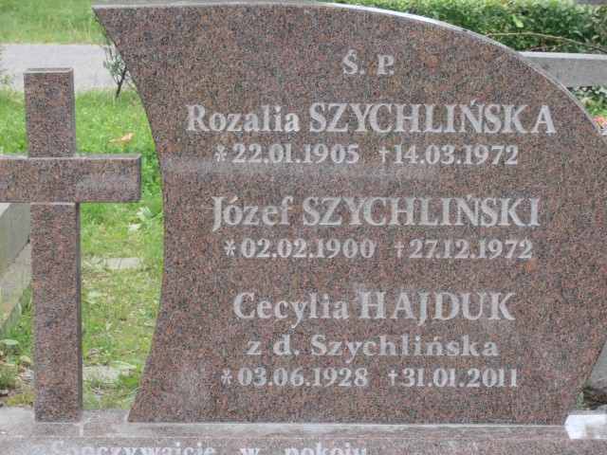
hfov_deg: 17.7
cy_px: 228
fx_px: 1946
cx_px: 304
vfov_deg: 13.3
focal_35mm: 111
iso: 125
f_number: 5.5
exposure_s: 1/80
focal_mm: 19.64
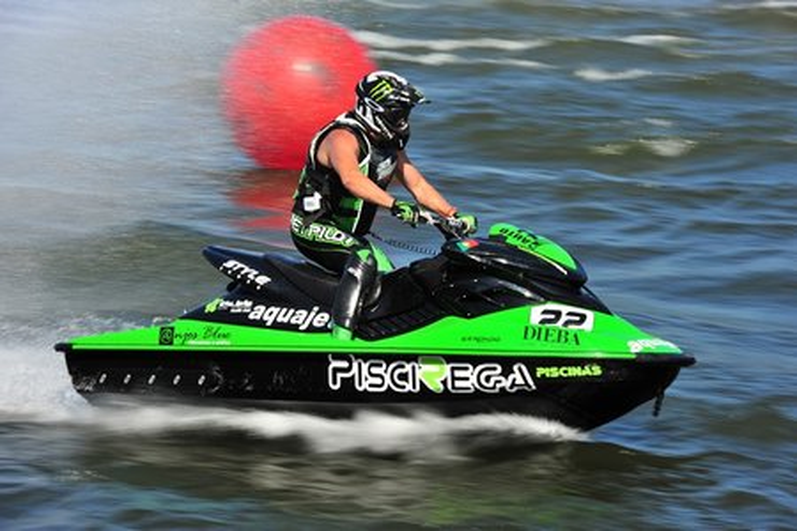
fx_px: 3874
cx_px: 398
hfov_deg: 11.7
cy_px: 266
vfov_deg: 7.8
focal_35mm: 175
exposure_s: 1/200
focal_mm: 175
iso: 200
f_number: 16
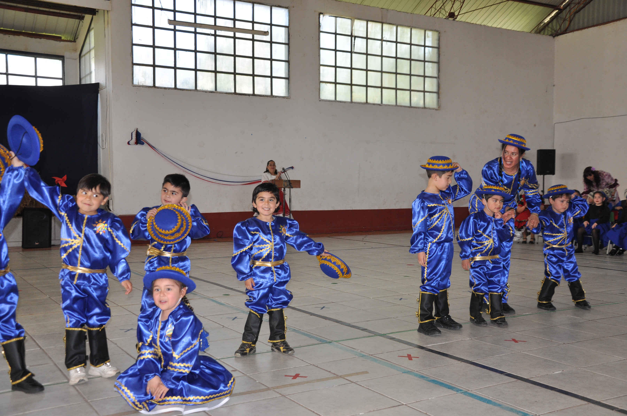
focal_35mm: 38
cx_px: 314
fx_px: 652
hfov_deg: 51.3
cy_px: 208
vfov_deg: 35.4
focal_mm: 25
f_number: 4.5
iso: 400
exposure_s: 1/125
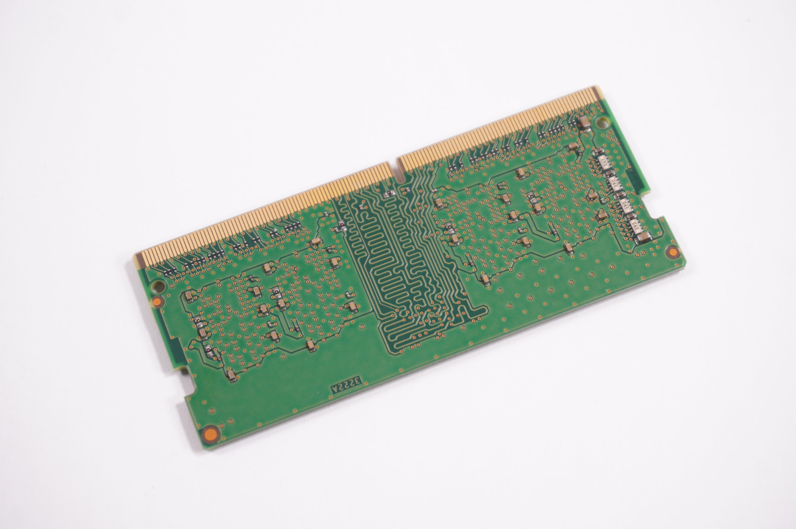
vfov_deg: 19.3
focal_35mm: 70
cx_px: 398
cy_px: 264
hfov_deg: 28.7
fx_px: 1557
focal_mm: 47
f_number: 5.6
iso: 800
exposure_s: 1/250
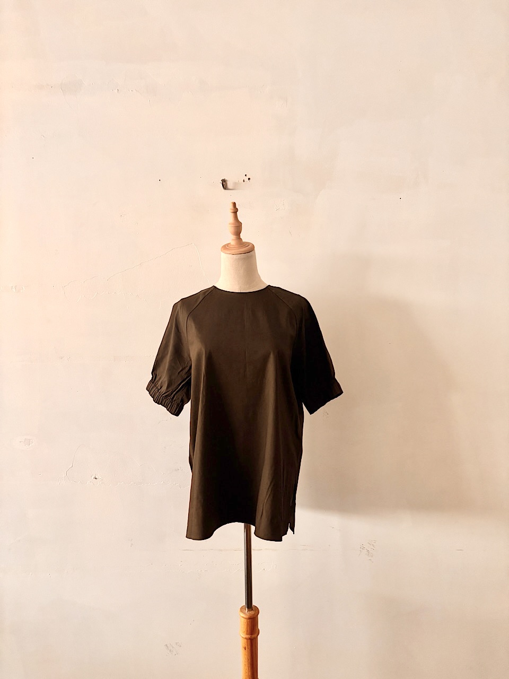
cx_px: 254
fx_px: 510
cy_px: 340
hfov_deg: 53.1
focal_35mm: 26
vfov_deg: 67.3
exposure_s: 1/60
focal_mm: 5.96
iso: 320
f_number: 1.6
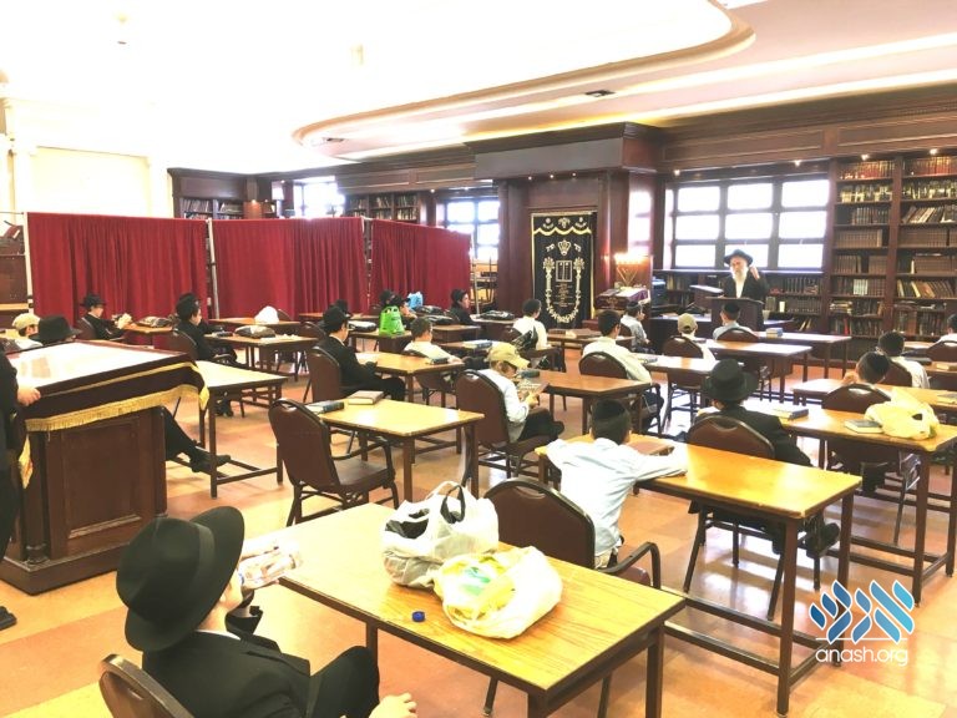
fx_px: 802
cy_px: 359
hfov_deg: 61.7
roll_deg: -0.3
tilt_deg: -7.4
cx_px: 478
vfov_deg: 48.2
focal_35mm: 29
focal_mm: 4.15
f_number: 2.2
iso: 50
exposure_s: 1/30
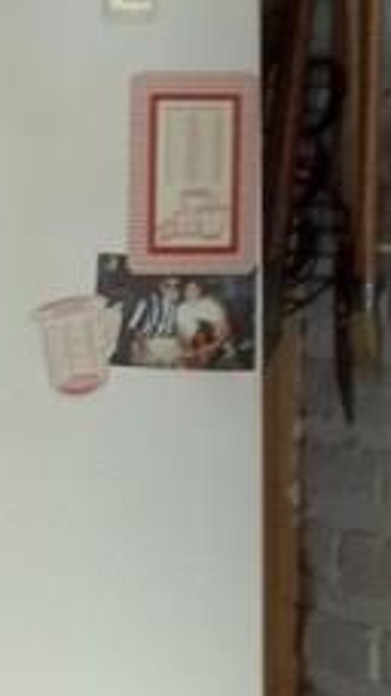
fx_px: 3249
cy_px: 577
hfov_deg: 6.4
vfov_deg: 12.2
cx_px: -733
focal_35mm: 176
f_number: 3.1
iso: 64
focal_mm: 6.5
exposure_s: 1/30
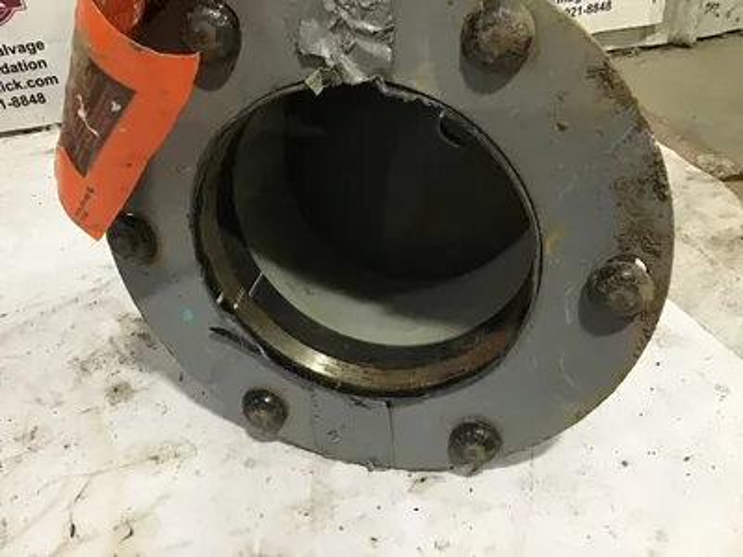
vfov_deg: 45.4
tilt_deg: -37.5
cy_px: 278
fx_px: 665
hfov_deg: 58.4
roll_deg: +4.2
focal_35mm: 31
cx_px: 372
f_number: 2.4
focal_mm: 3.3
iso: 250
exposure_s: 1/30
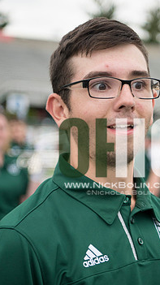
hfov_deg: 12.4
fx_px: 733
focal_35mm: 97
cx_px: 120
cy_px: 156
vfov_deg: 22.0
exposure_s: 1/640
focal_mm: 56
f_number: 2.8
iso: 400
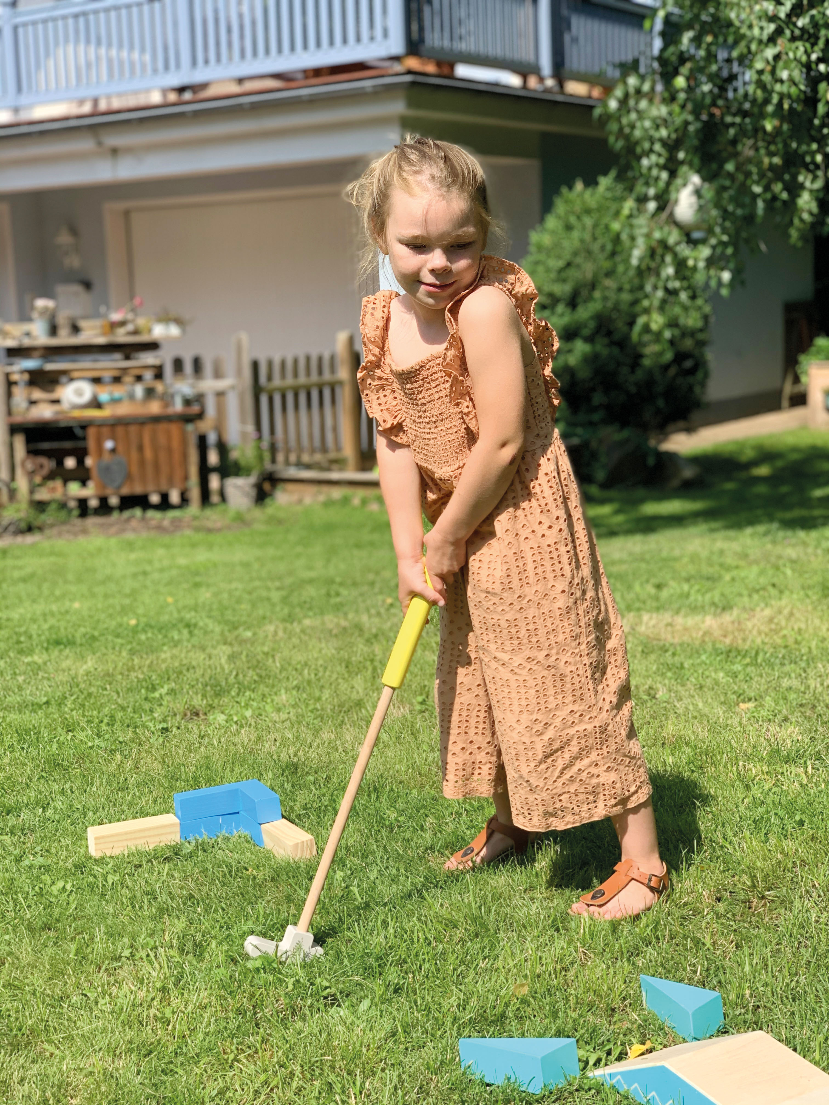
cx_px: 414
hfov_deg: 28.0
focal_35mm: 52
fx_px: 1660
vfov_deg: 36.8
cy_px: 552
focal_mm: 6
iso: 16
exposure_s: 1/905
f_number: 2.4
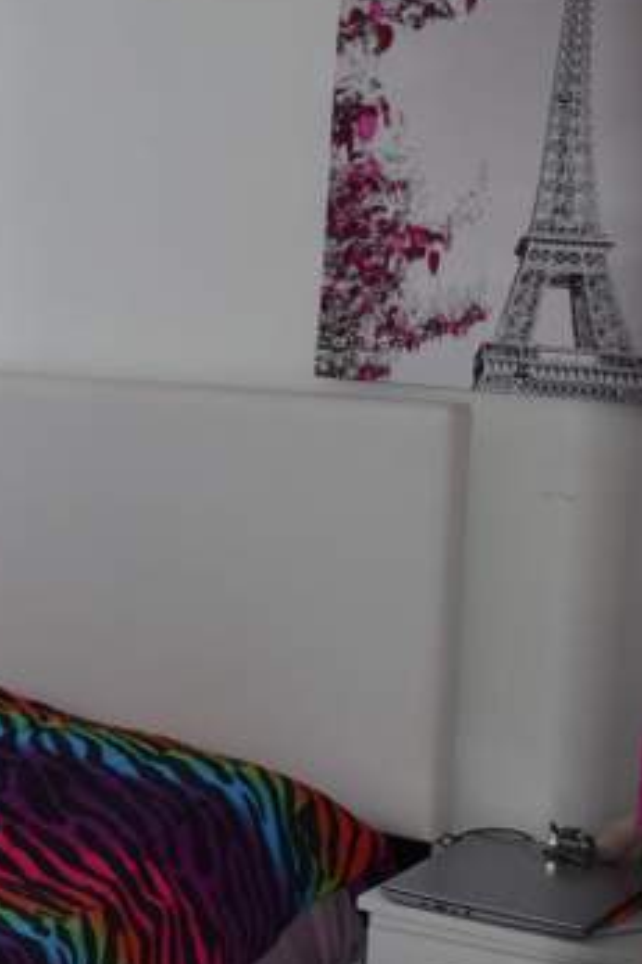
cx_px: -397
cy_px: 476
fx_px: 2222
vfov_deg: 24.5
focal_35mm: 83
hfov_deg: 14.9
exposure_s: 1/125
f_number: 5.6
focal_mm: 24
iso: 800
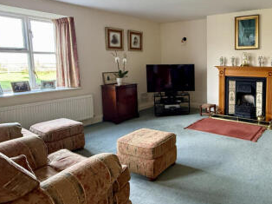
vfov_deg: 52.6
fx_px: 204
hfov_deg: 62.5
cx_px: 212
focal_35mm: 26
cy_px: 80
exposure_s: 1/62
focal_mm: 2.22
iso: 320
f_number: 2.2
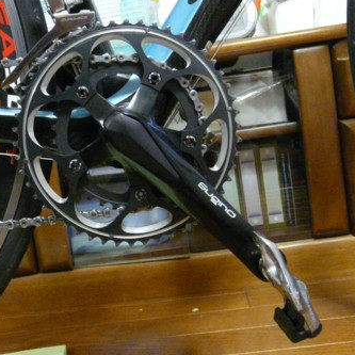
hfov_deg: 39.1
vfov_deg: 39.2
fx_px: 499
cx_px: 160
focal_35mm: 43
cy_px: 177
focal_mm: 4.6
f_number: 2.8
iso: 800
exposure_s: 1/15
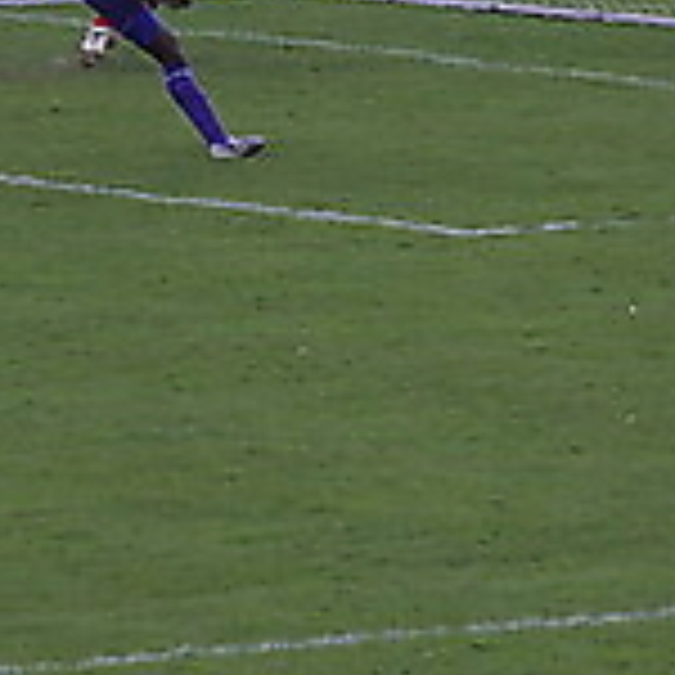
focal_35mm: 631
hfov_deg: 2.8
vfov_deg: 2.8
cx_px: 405
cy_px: -81
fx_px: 13921
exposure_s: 1/400
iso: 160
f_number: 4
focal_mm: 120
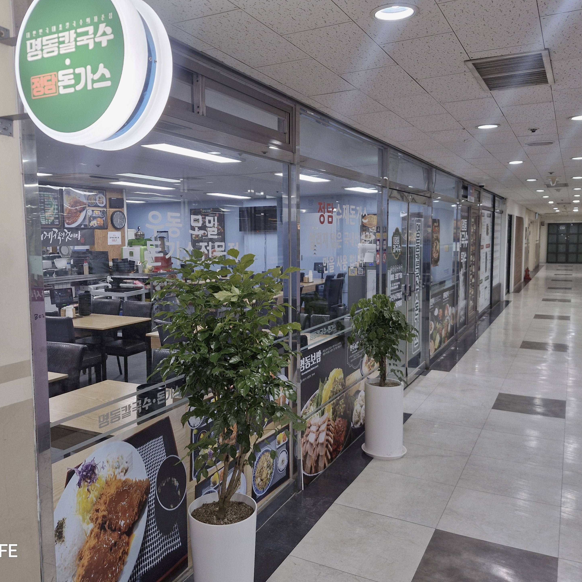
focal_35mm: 28
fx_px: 533
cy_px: 296
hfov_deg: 57.2
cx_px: 270
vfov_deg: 57.3
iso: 200
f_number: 1.8
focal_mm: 5.54
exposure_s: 1/120
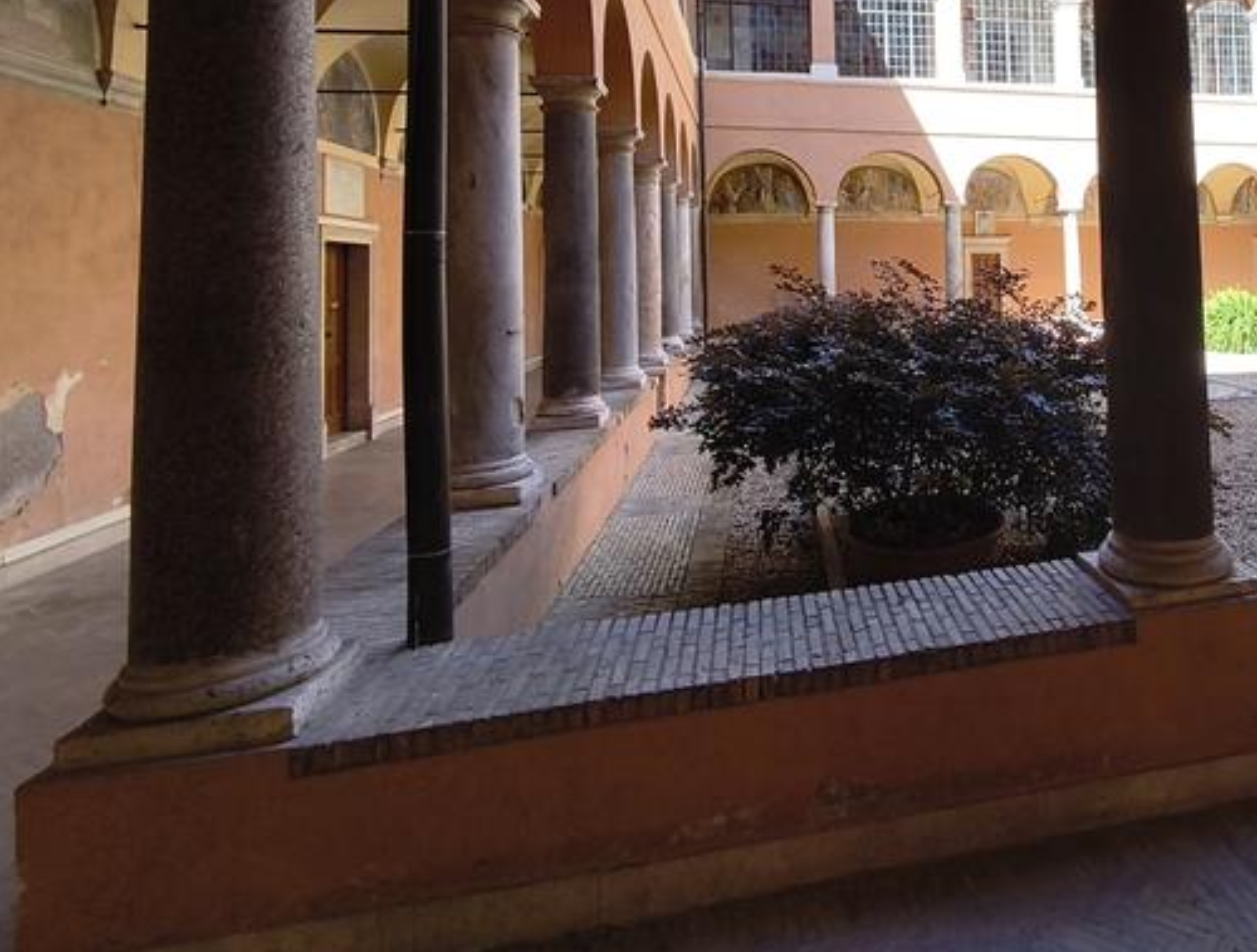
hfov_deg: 65.3
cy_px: 232
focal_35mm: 24
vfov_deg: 54.3
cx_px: 996
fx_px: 875
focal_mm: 1.65
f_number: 2.2
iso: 50
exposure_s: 1/286
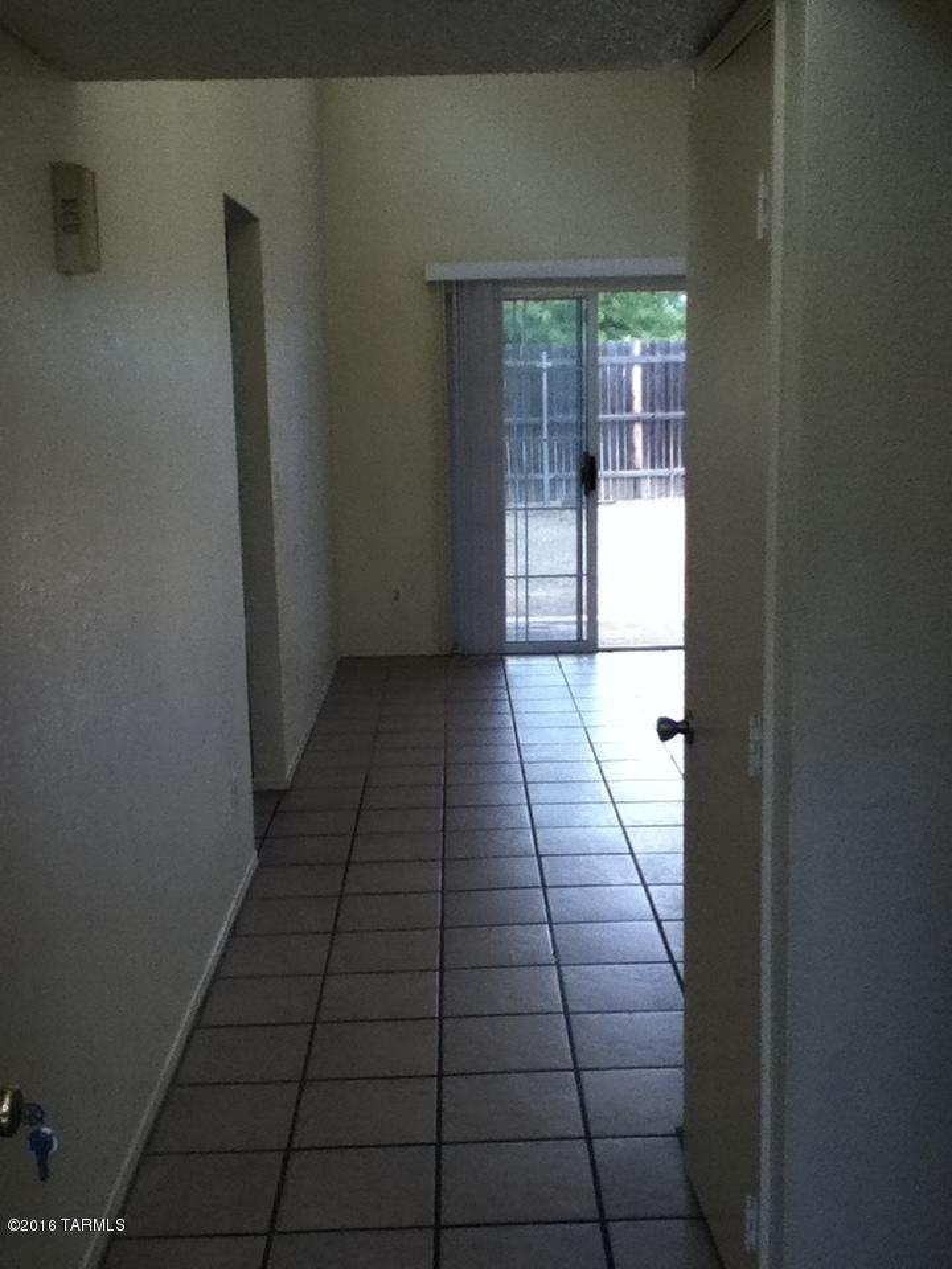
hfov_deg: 44.2
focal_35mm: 32
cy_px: 634
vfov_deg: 56.8
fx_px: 1173
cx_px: 476
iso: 160
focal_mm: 3.85
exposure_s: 1/120
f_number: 2.4
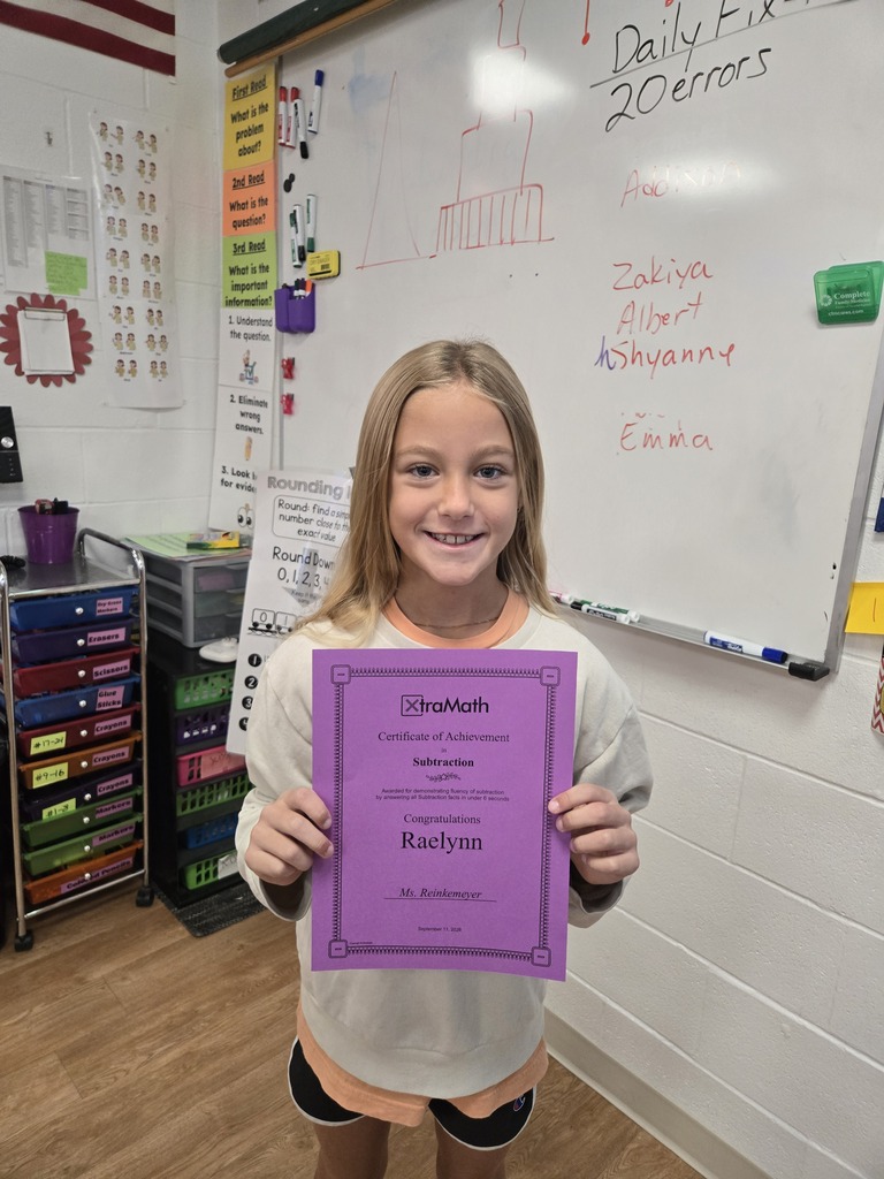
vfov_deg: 73.9
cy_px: 590
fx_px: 783
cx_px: 442
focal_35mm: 23
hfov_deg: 58.9
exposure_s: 1/120
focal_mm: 5.4
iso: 500
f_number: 1.8
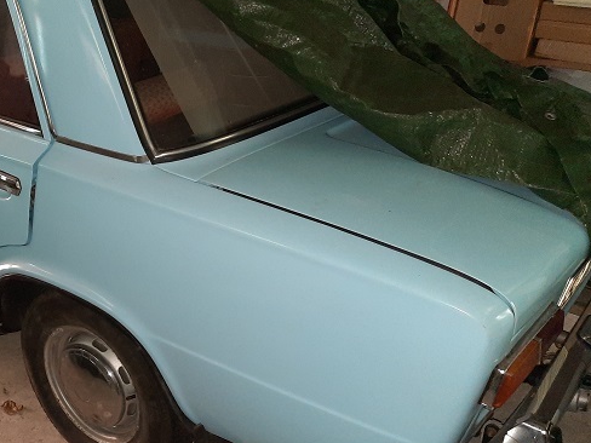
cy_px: 275
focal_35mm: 41
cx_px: 150
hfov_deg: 44.3
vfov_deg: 35.0
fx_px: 700
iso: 800
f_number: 2
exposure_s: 1/20
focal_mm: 4.6
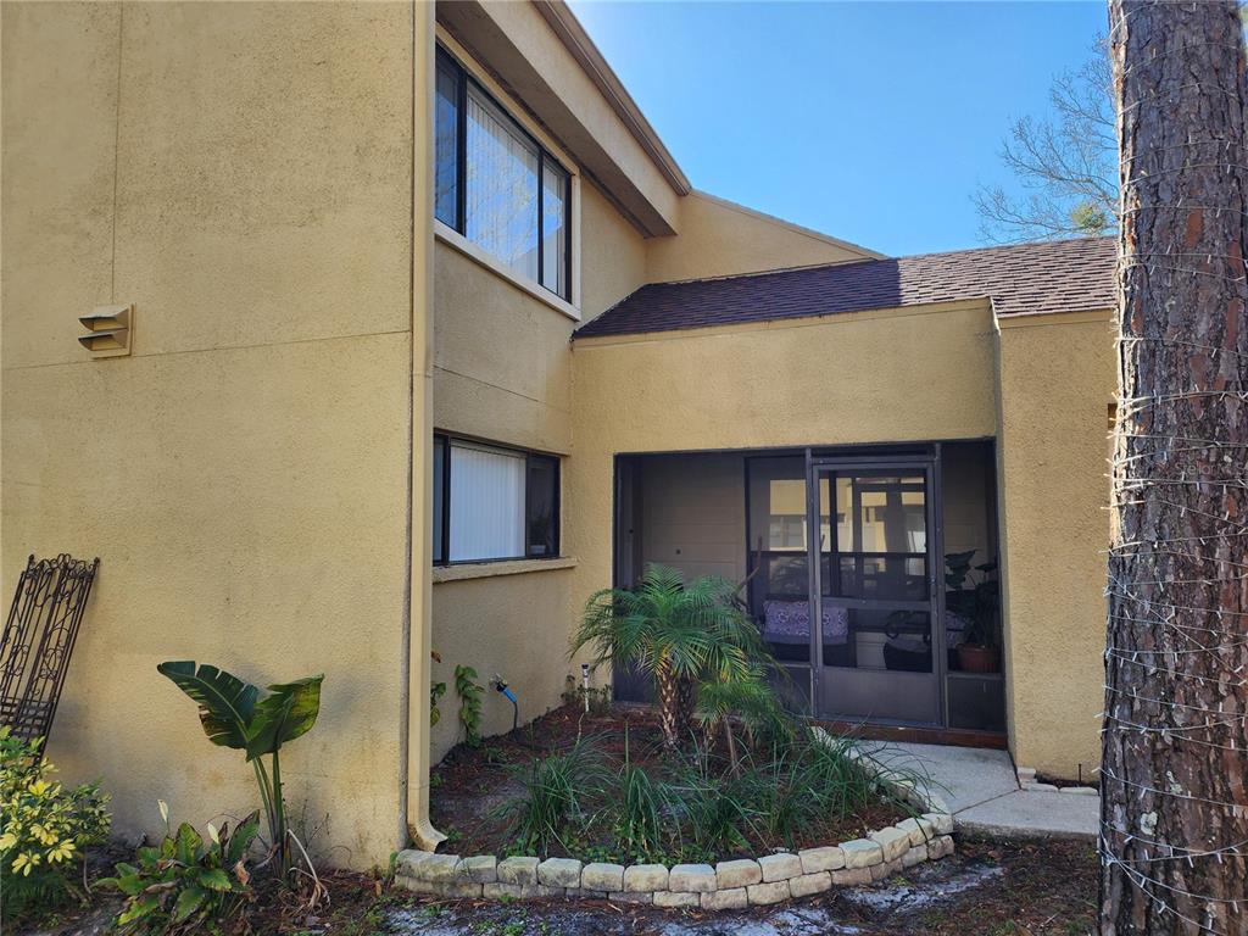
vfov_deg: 58.9
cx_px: 624
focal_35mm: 23
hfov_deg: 73.9
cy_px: 468
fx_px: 829
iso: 12
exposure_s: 1/280
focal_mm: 6.4
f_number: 1.8
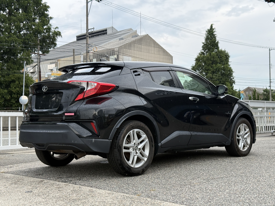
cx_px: 138
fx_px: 381
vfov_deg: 30.3
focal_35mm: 48
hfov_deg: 39.7
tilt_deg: +2.1
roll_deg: +0.7
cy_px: 103
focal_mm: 6.76
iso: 64
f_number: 1.78
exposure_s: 1/855
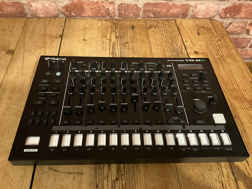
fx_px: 211
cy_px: 94
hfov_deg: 61.7
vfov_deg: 48.2
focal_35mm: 29
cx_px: 126
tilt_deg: -51.0
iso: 640
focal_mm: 3
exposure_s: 1/30
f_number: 1.8
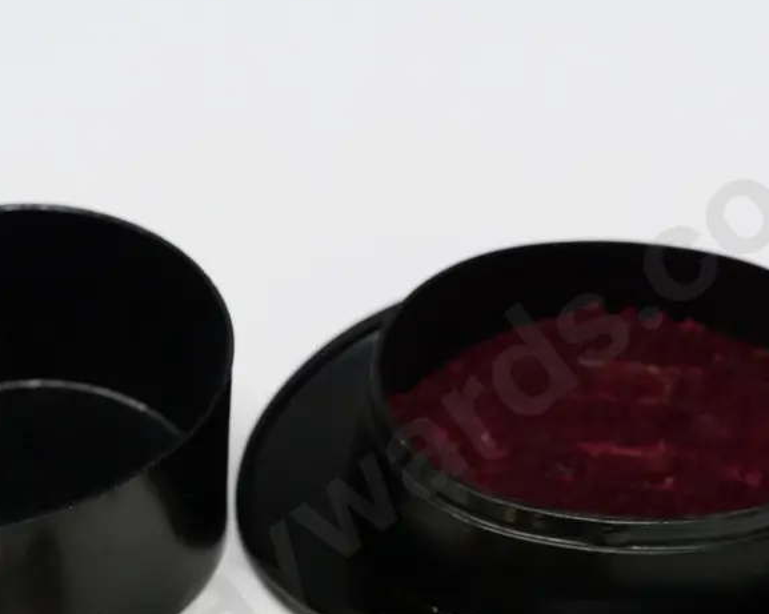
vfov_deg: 7.4
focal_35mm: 208
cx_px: 375
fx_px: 4732
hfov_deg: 9.3
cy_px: 491
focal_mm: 60
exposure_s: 1/250
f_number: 5
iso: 3200
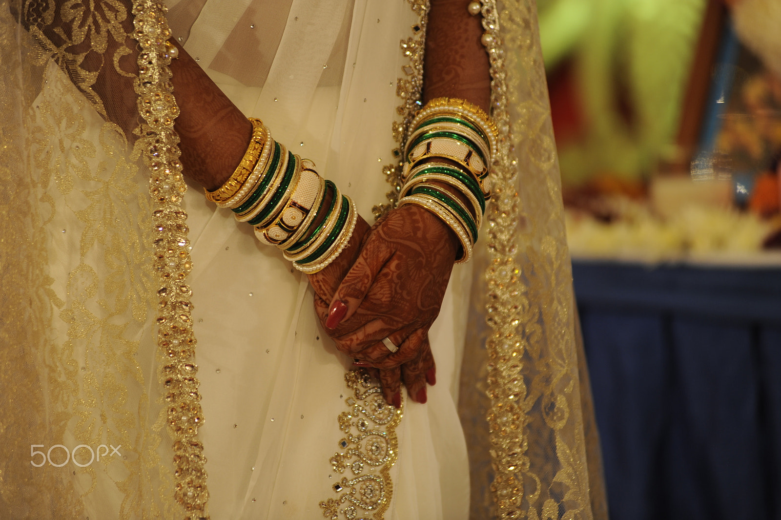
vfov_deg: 6.9
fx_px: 4336
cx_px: 390
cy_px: 260
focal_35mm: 200
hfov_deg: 10.3
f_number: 2.8
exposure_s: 1/250
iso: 320
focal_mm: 200
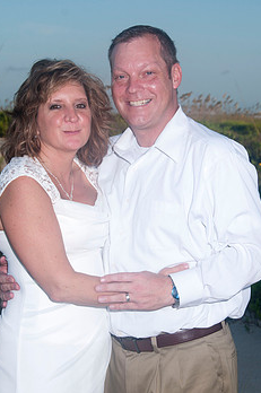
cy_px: 173
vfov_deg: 20.2
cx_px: 135
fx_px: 1102
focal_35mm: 101
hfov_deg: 13.5
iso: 100
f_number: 9
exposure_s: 1/250
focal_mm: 52
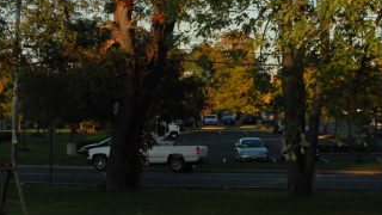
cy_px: -23
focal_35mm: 126
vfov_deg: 9.5
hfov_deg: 17.0
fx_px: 1276
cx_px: 183
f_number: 11
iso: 800
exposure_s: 1/500
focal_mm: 32
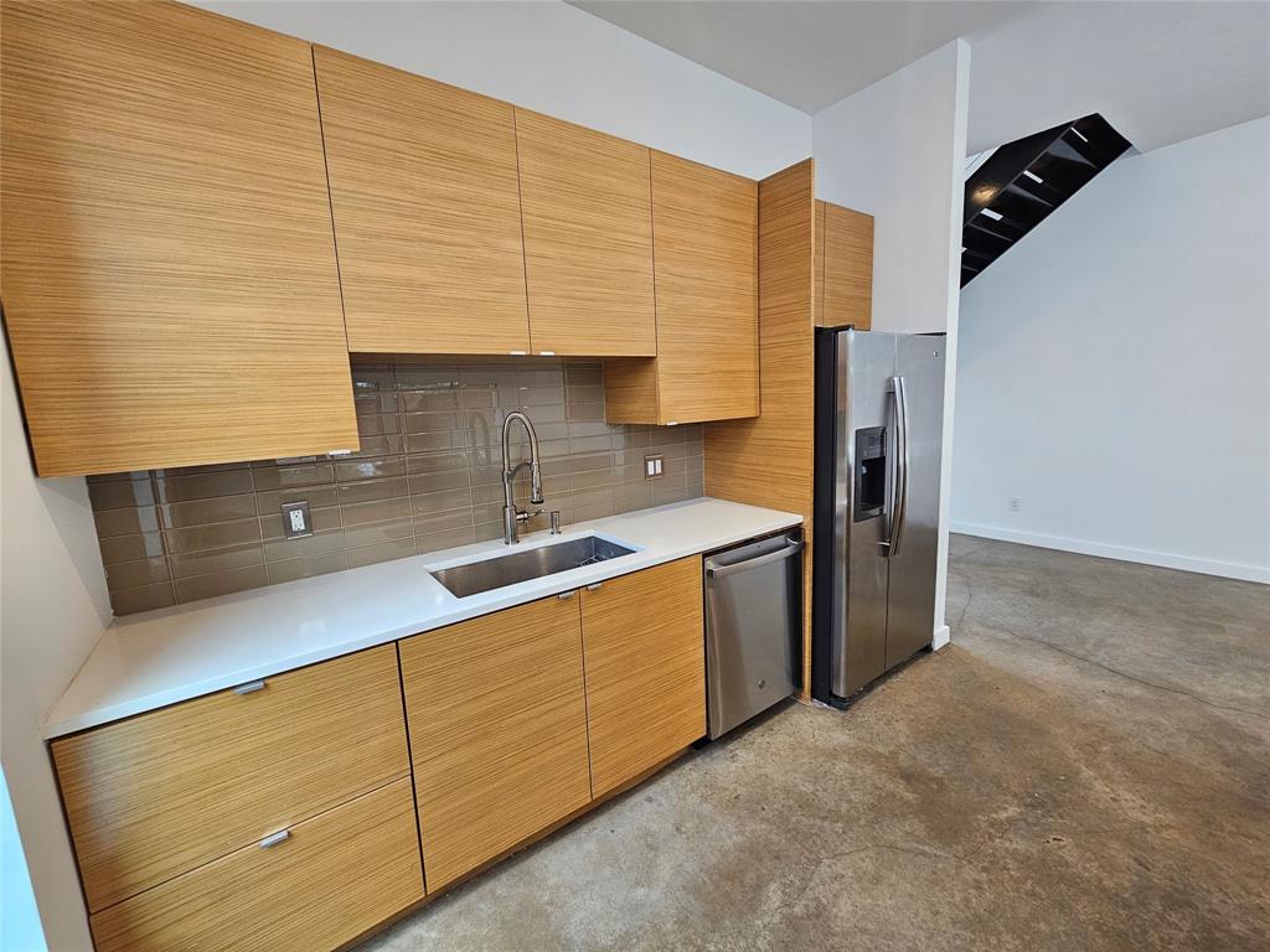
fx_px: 477
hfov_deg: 106.2
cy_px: 476
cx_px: 635
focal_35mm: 13
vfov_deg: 89.9
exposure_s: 1/60
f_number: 2.2
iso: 160
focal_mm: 2.2
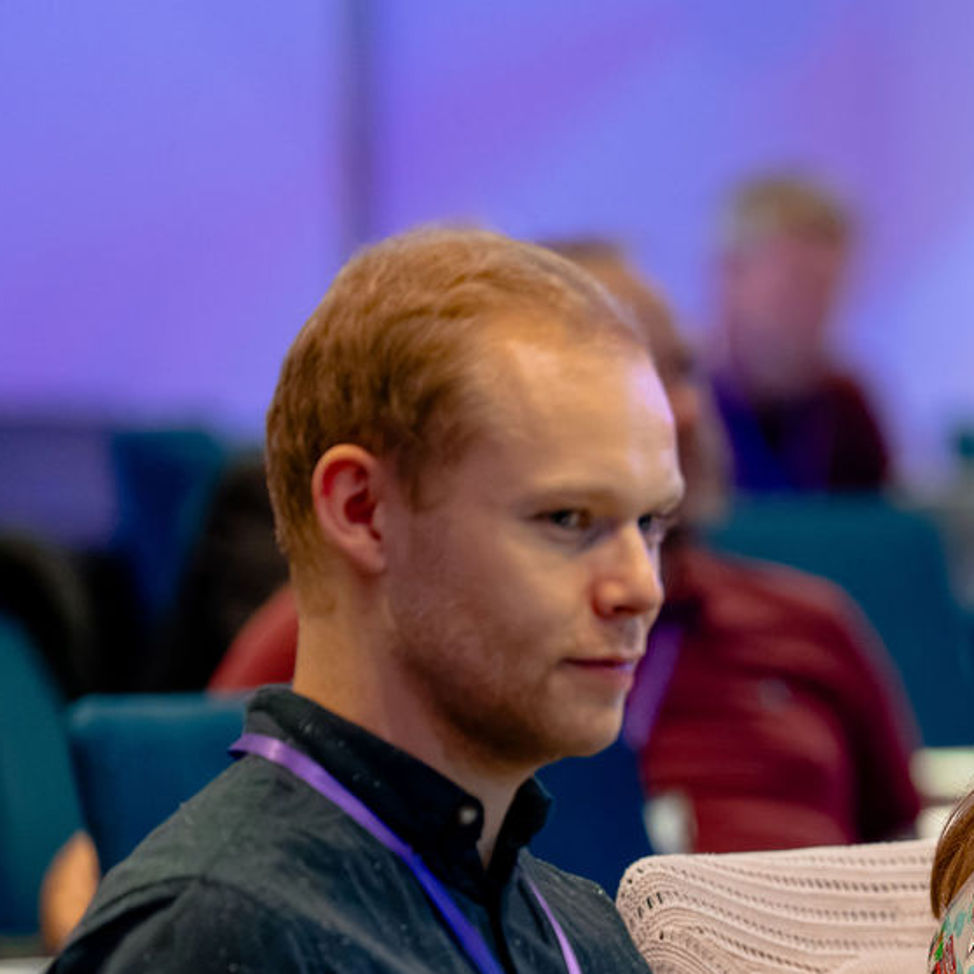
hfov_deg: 4.4
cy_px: 847
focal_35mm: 400
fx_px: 12733
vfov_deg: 4.4
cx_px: 1079
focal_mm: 164
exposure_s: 1/250
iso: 2500
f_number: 2.8
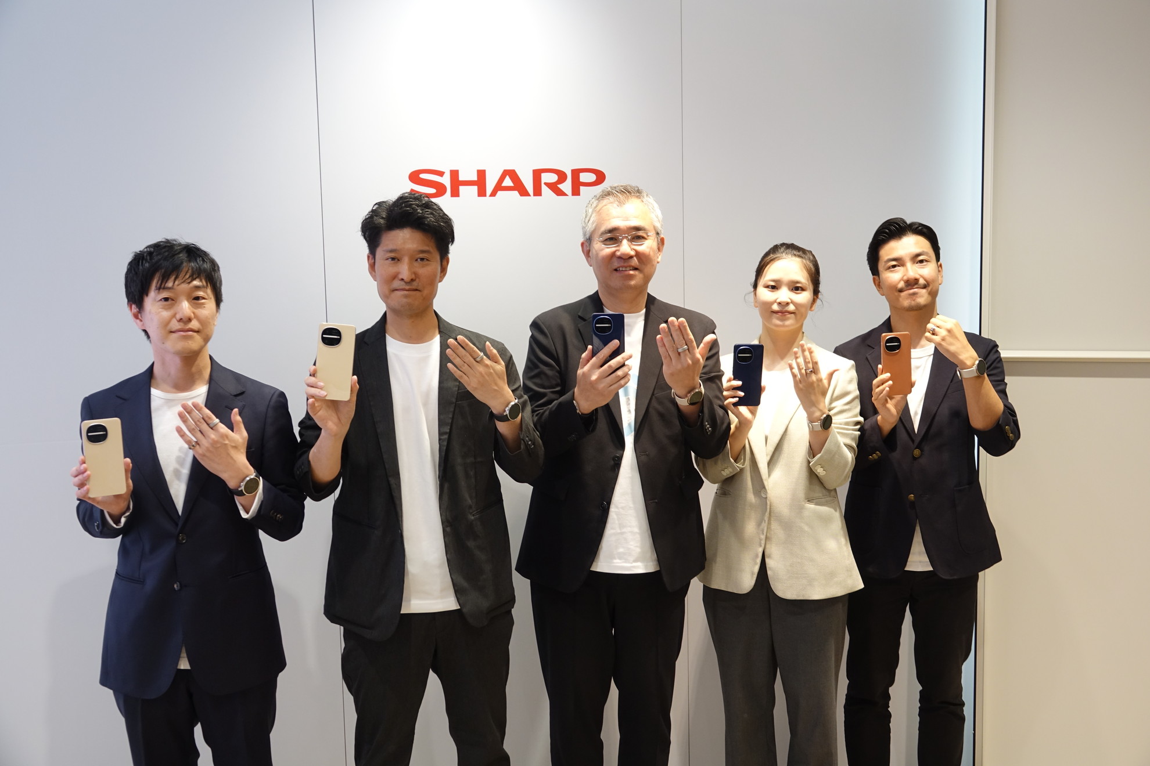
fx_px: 1182
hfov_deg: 51.9
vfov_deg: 35.9
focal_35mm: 37
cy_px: 383
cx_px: 575
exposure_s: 1/40
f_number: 3.2
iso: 320
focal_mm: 13.7
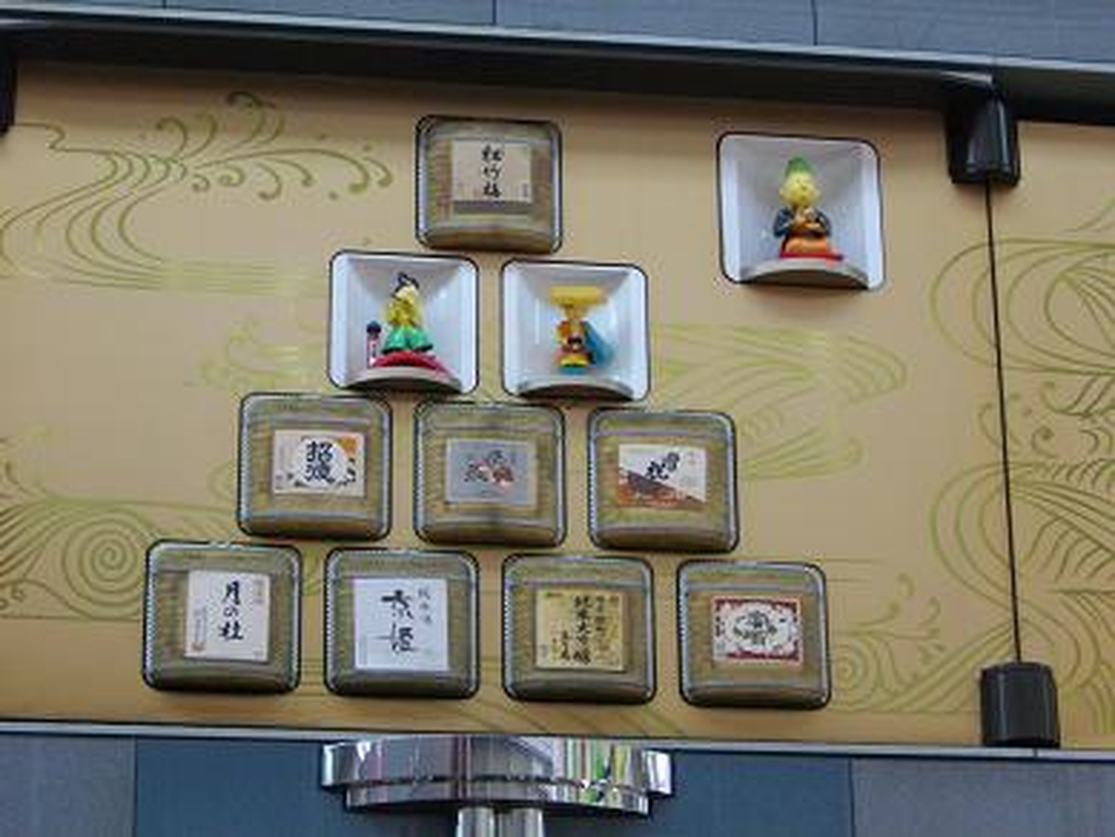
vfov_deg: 15.4
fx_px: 3093
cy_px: 418
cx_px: 558
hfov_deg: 20.4
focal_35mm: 96
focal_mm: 17.1
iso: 371
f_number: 5.2
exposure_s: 1/100
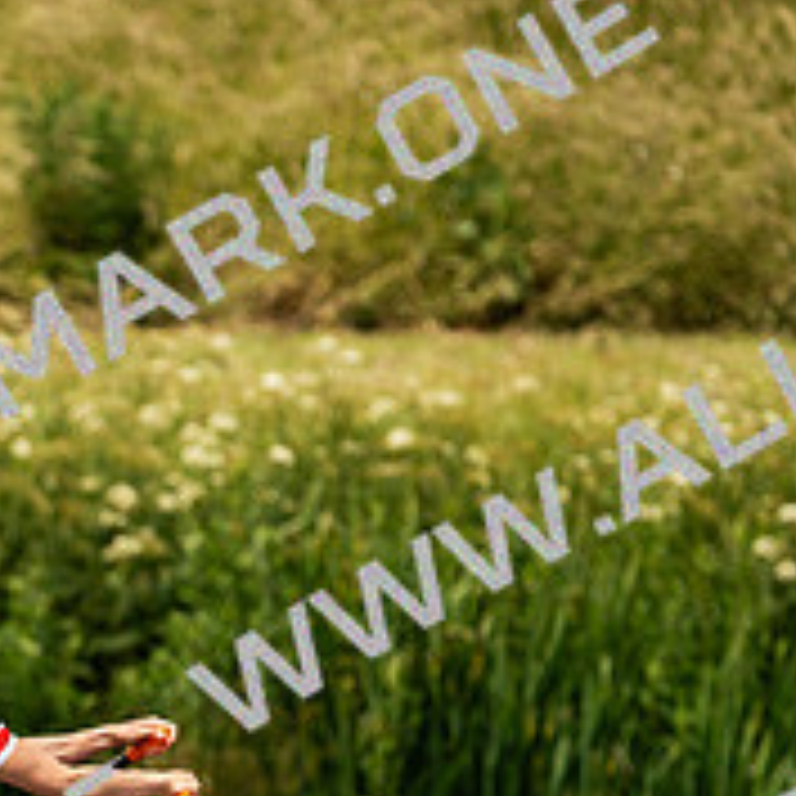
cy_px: 807
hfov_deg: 1.0
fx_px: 43473
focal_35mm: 1671
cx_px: -139
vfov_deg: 1.0
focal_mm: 600
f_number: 6.3
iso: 250
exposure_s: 1/2000
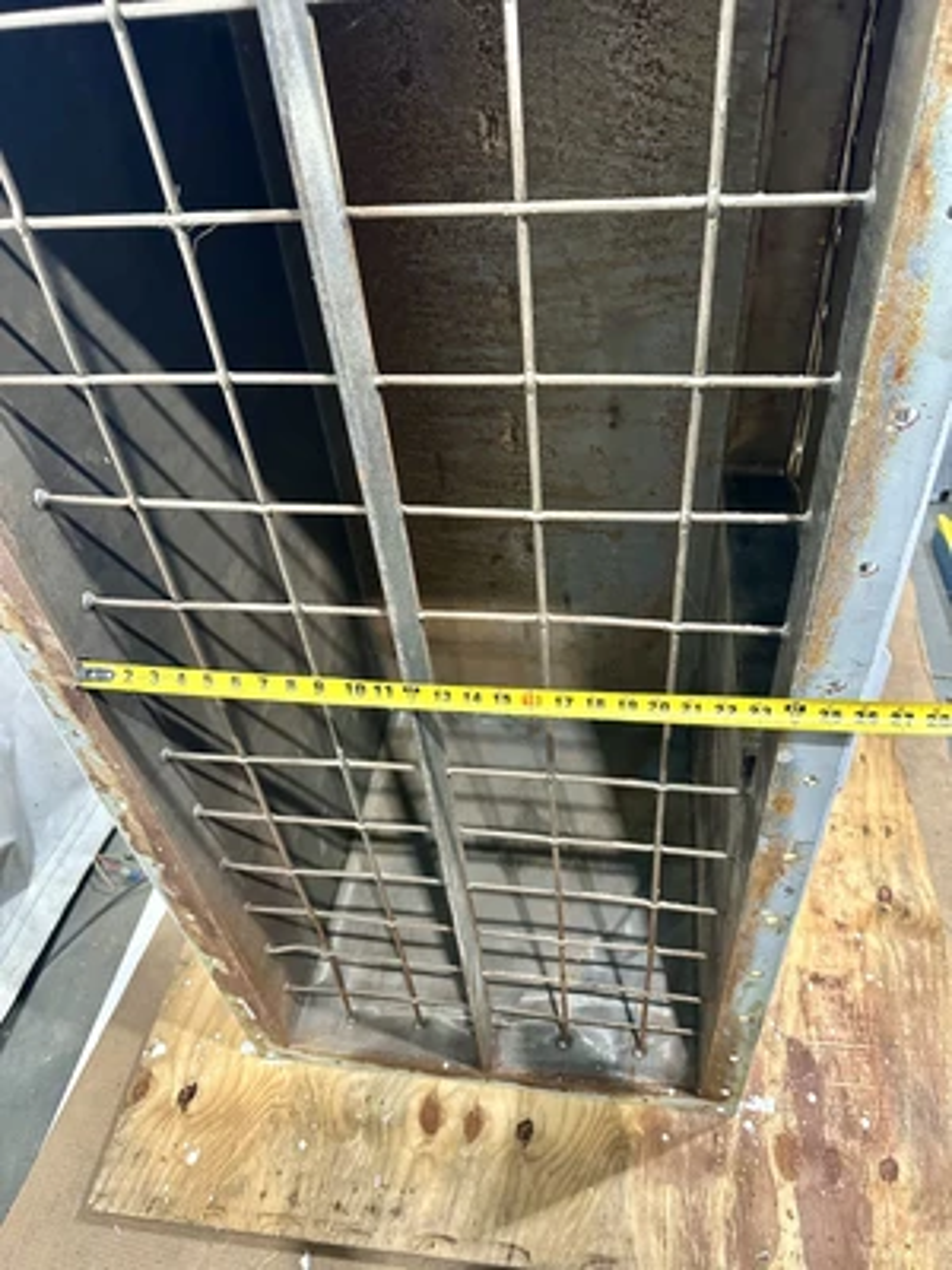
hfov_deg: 56.8
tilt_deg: -44.2
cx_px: 476
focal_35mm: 24
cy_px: 635
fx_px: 880
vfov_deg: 71.6
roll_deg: +4.6
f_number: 1.78
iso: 640
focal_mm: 6.86
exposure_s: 1/40
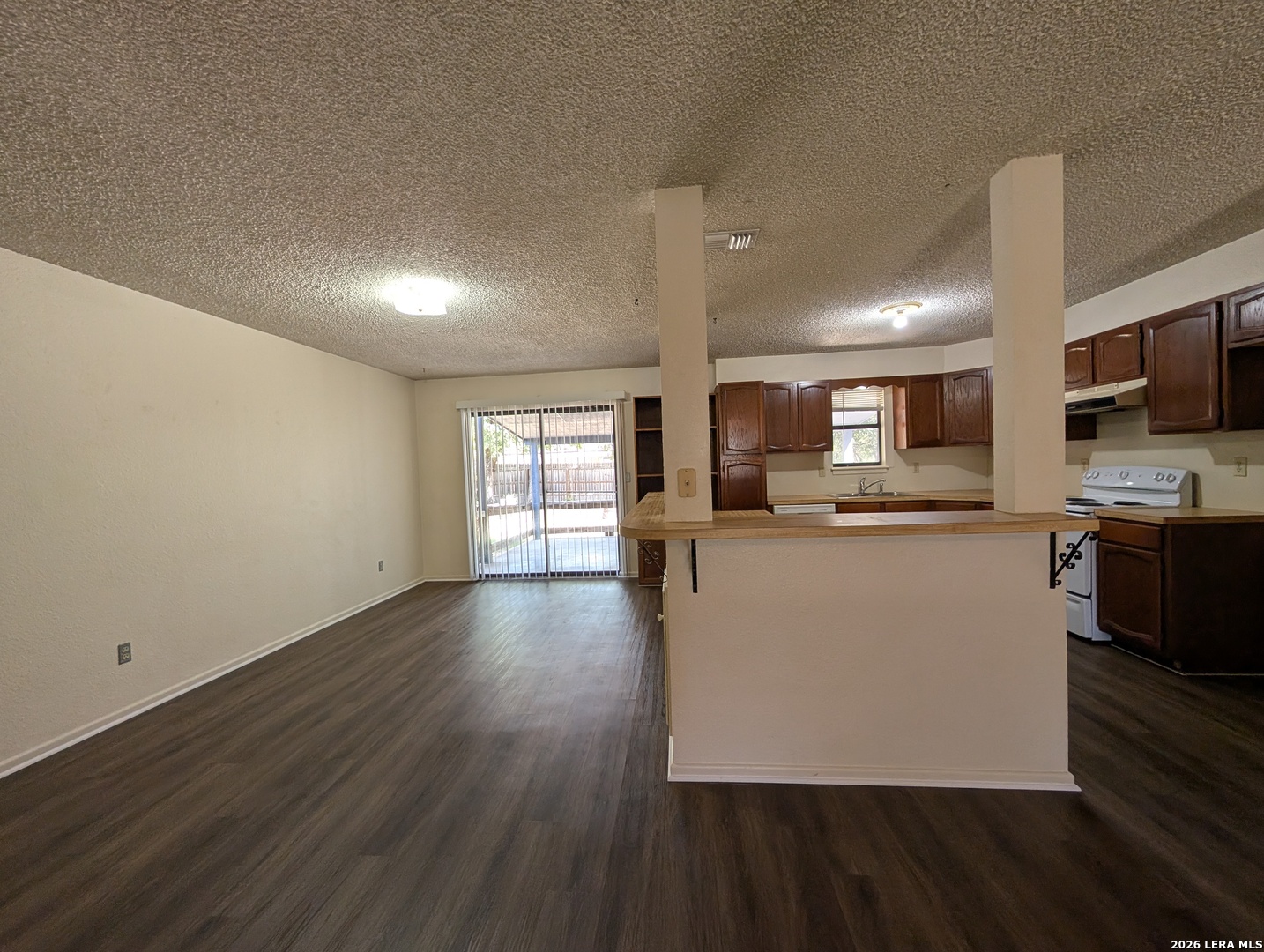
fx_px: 439
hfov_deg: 110.5
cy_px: 476
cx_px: 632
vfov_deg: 94.7
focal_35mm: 12
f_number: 1.7
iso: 120
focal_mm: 2.02
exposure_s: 1/120
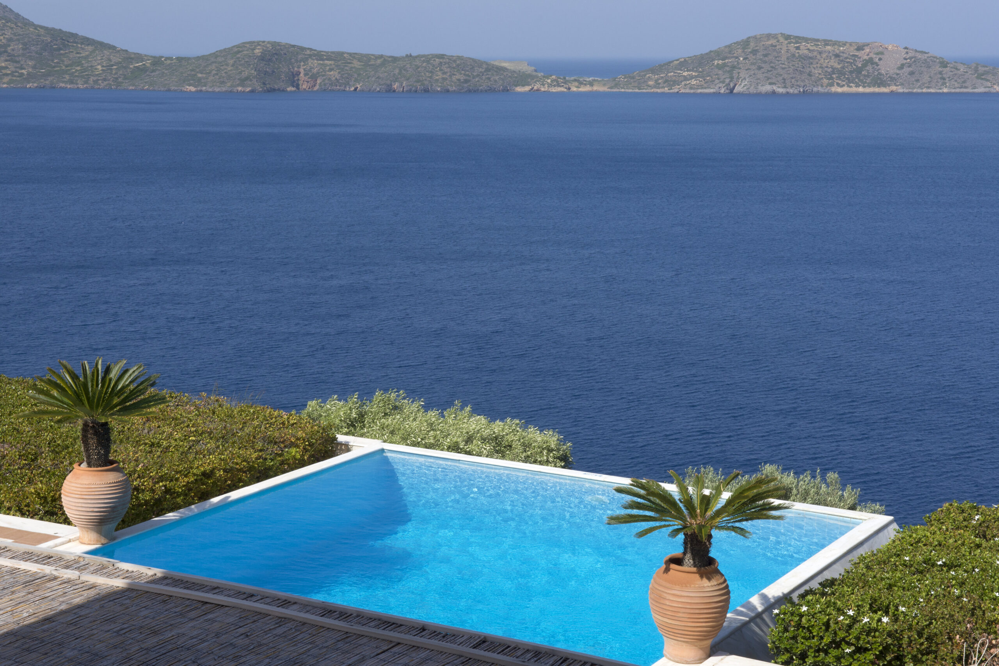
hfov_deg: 33.4
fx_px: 1665
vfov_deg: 22.6
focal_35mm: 60
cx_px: 500
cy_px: 333
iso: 200
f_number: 16
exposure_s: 1/160
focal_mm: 40
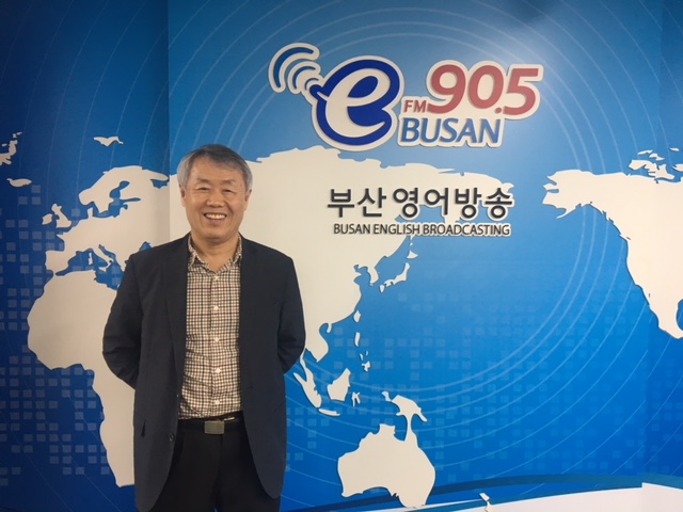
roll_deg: -0.2
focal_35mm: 29
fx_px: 572
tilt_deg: -2.5
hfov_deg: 61.7
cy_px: 256
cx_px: 342
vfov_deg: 48.2
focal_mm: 4.15
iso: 64
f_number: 2.2
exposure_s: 1/30
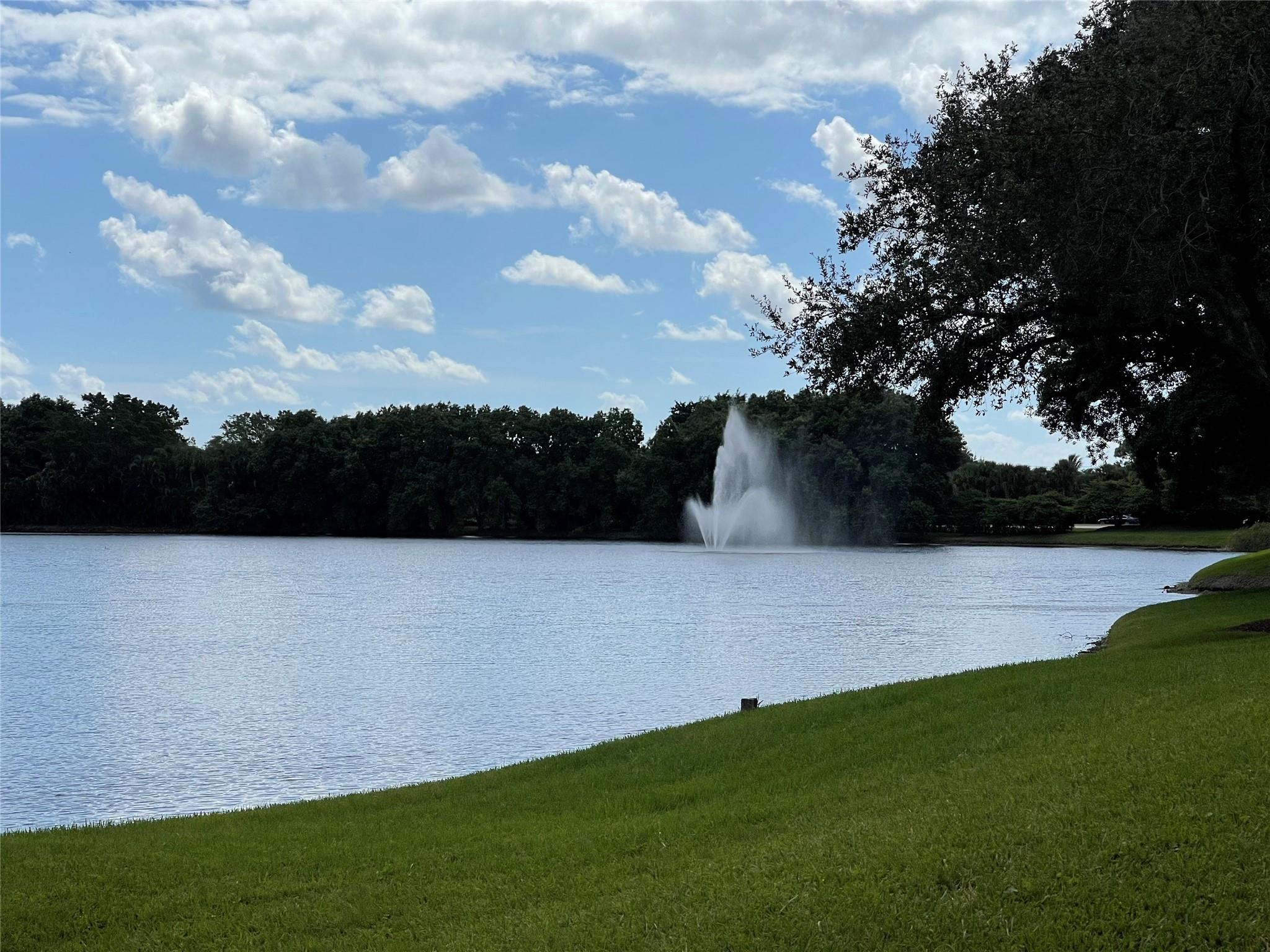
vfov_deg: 22.9
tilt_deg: +1.2
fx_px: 2348
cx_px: 635
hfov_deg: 30.3
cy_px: 476
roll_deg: -0.9
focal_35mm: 64
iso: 20
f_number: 2.2
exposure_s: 1/3922
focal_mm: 7.5
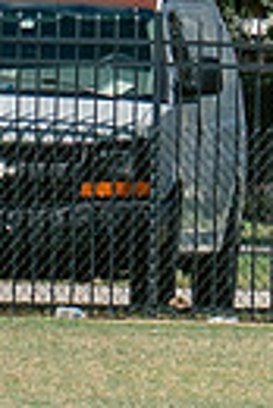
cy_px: 294
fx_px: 11401
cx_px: 1016
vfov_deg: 2.0
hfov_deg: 1.4
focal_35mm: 1005
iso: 250
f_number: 5.6
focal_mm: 70
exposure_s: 1/1000
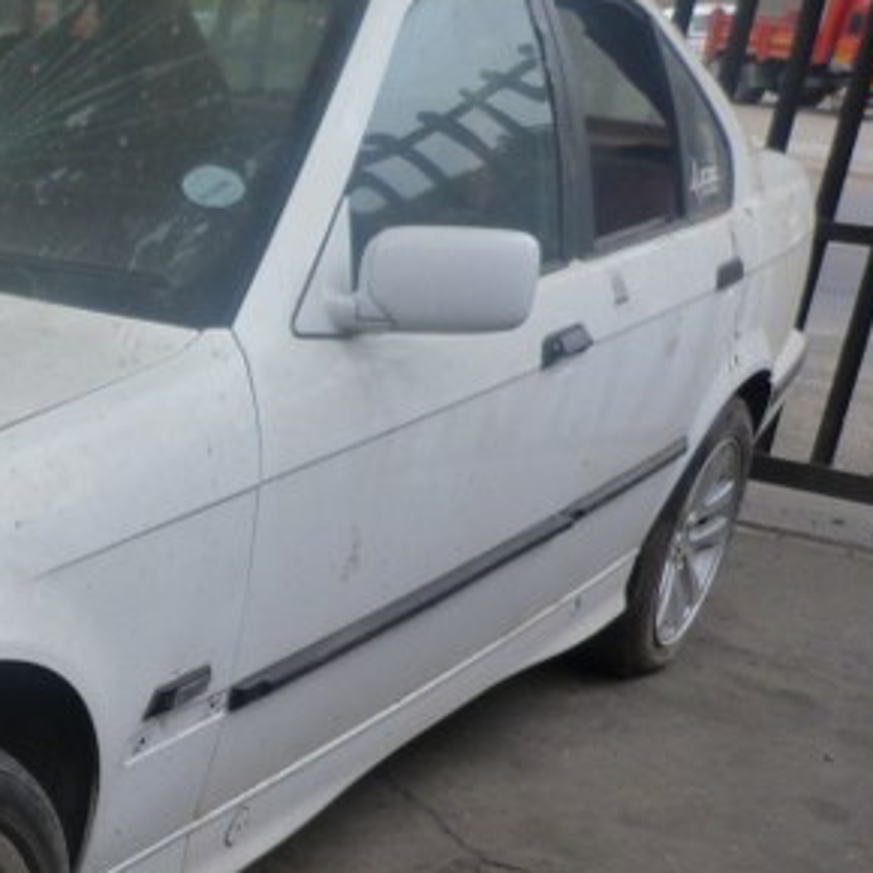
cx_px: -202
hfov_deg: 25.1
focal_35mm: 61
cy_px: 725
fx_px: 1740
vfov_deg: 27.5
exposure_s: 1/100
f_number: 2.8
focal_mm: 4.5
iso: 125
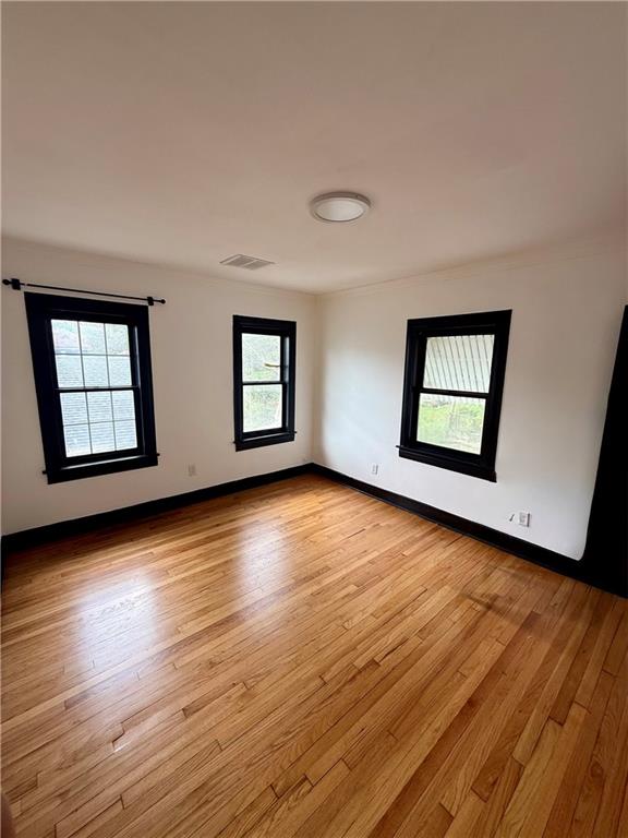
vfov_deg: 102.1
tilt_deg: -9.3
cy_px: 419
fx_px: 339
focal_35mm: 14
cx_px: 314
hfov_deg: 85.7
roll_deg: -1.3
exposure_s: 1/99
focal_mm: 2.22
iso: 64
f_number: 2.2
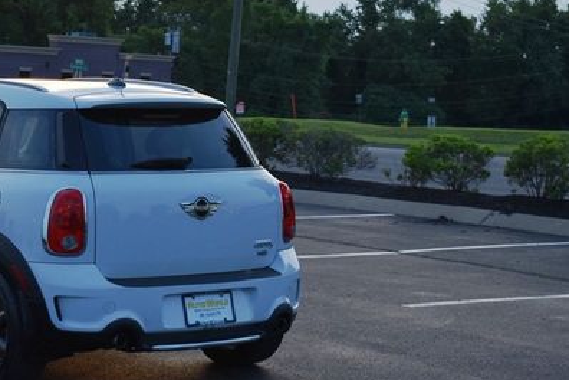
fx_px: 1533
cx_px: 114
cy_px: 119
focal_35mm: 97
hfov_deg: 20.8
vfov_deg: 14.1
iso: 400
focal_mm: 40
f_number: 5.6
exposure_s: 1/250
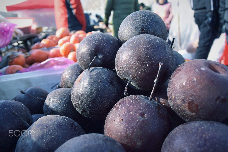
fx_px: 171
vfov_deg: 47.9
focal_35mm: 27
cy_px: 76
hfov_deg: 67.4
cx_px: 114
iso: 160
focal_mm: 10
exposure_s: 1/800
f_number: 3.5
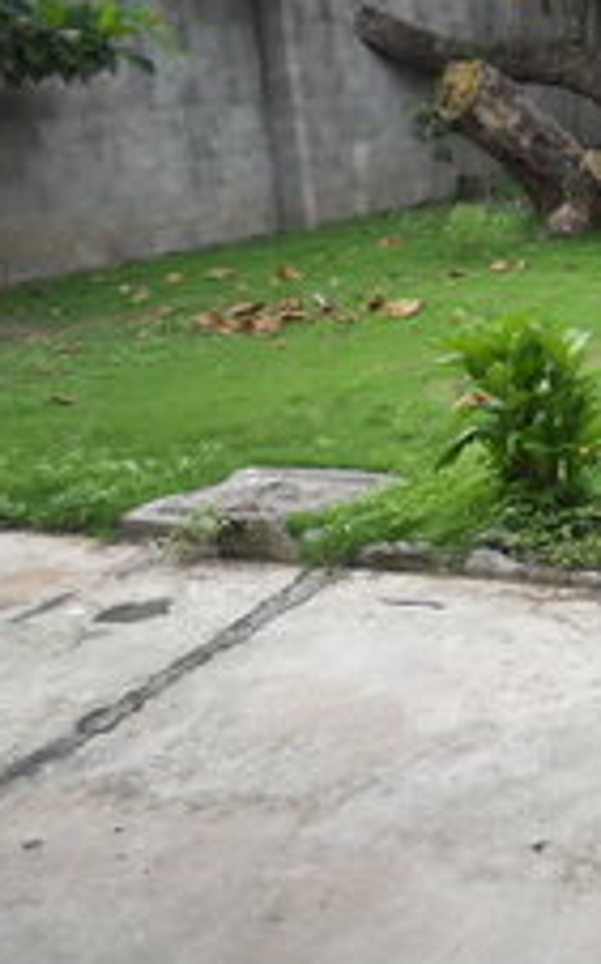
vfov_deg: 35.1
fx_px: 1522
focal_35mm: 58
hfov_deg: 19.3
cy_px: 416
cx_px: 919
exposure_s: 1/100
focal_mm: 4.9
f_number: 3.2
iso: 80
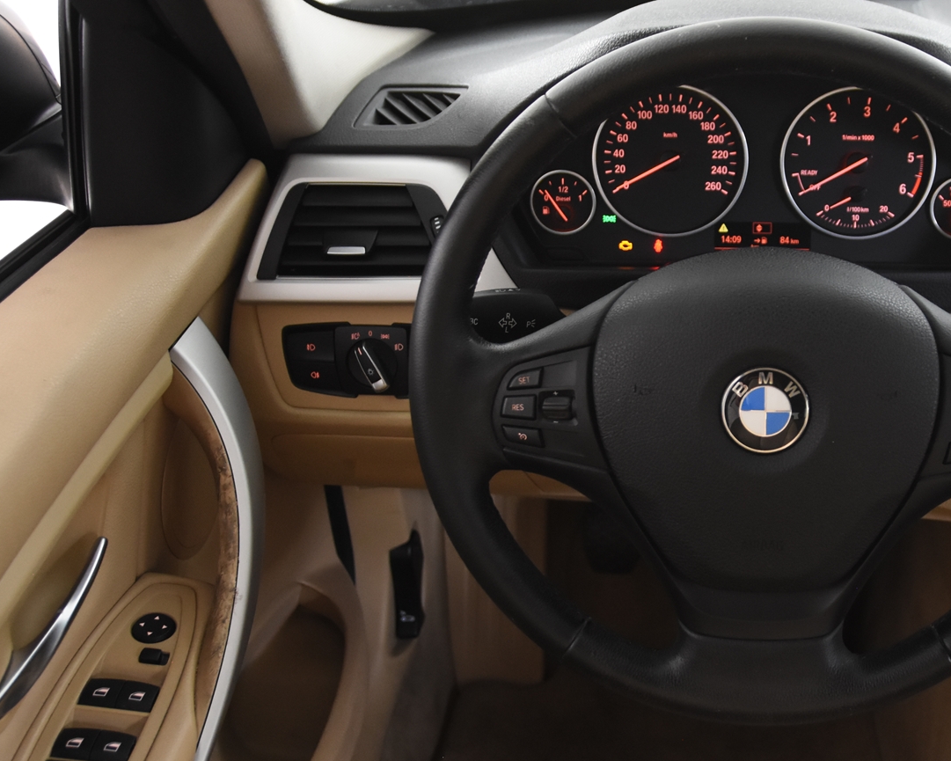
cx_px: 721
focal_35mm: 50
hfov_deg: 36.4
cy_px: 398
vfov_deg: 30.3
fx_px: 1407
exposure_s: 1/40
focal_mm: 20
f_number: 3.2
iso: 1600
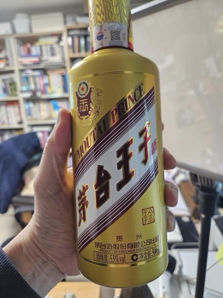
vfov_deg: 71.6
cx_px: 112
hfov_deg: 56.8
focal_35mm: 24
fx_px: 206
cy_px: 149
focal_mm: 5
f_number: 1.8
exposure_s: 1/120
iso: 800
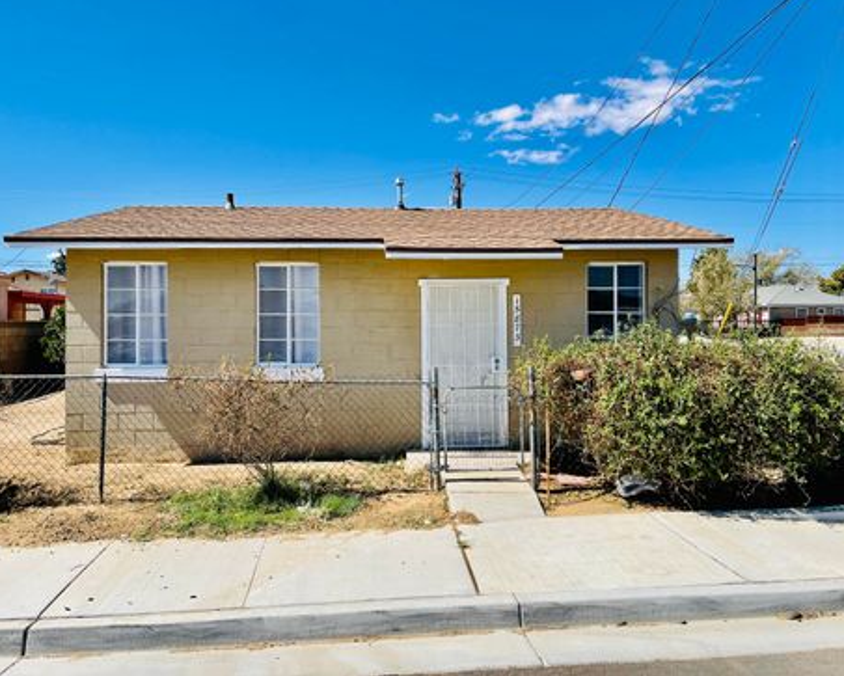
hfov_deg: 62.2
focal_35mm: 28
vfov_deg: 51.6
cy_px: 329
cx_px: 417
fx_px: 700
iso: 32
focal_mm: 5.1
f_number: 1.6
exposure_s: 1/4049
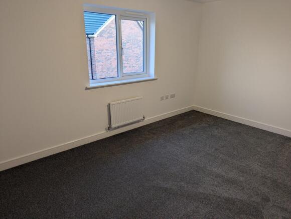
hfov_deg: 71.5
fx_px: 202
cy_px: 110
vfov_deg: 57.0
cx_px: 146
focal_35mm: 24
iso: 167
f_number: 1.85
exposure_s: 1/59.1
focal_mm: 6.81
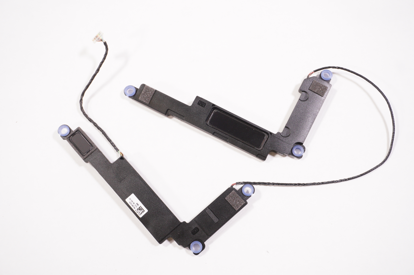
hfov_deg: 45.0
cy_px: 138
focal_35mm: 44
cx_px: 207
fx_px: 500
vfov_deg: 30.8
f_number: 5.6
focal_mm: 29
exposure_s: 1/160
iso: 1000
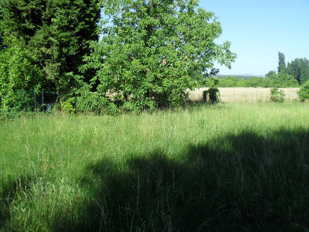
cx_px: 154
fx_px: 312
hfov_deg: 52.6
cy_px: 116
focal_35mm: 35
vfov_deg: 40.7
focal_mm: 6.3
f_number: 8.4
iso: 100
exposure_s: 1/125
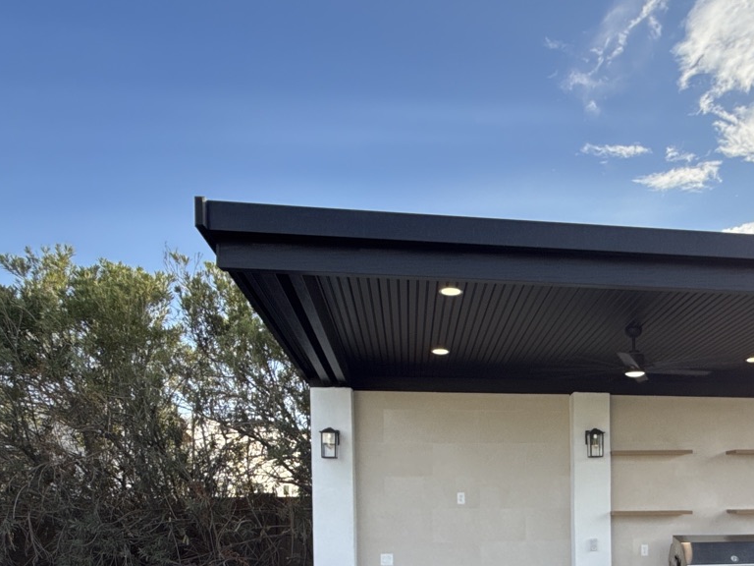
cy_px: 519
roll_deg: +1.3
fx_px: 762
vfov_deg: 37.8
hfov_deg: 50.3
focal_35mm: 35
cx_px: 574
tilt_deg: -1.2
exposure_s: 1/644
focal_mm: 2.22
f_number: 2.2
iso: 64
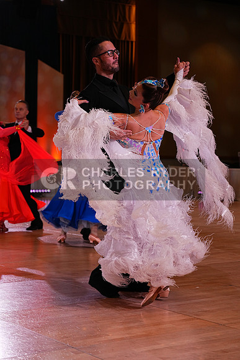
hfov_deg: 18.7
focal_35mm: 73
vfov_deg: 27.7
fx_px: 730
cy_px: 180
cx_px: 120
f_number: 4
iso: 1000
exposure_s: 1/320
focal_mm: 73
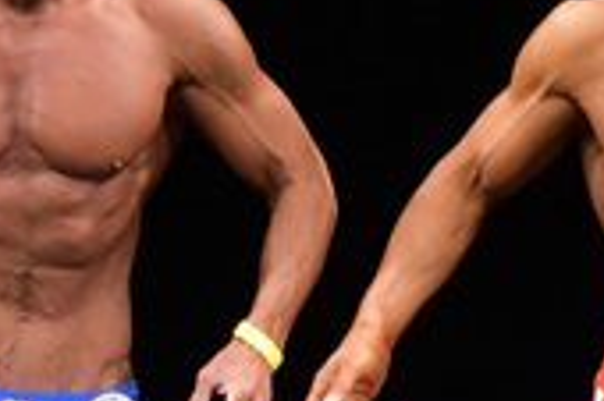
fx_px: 20583
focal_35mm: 1228
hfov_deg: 1.7
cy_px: 518
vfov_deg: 1.1
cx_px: -371
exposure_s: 1/400
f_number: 5.6
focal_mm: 180
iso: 3200
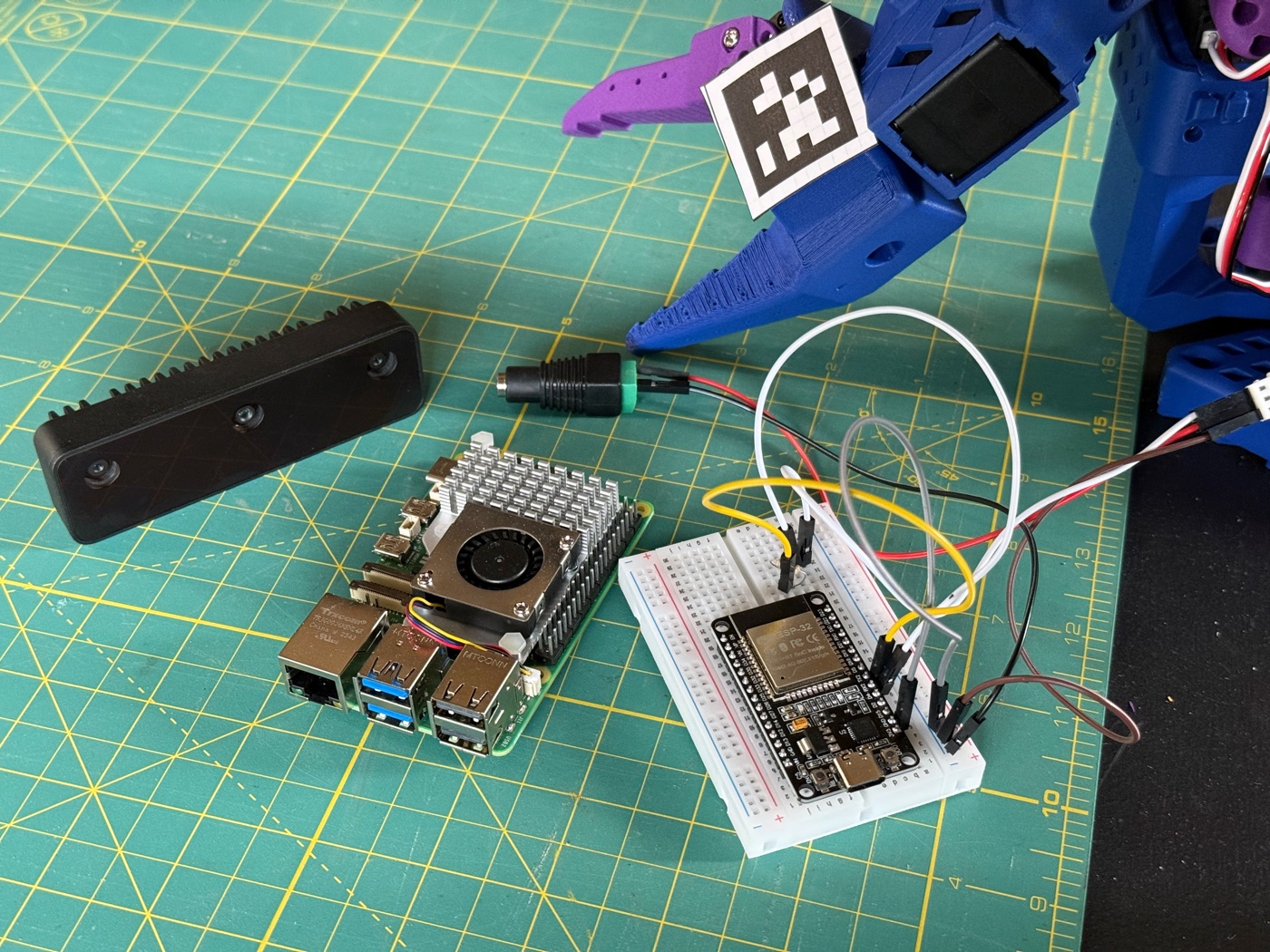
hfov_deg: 39.7
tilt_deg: -43.4
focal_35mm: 48
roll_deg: -1.4
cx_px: 635
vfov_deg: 30.3
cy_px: 476
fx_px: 1761
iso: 250
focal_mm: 6.76
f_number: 1.78
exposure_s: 1/56
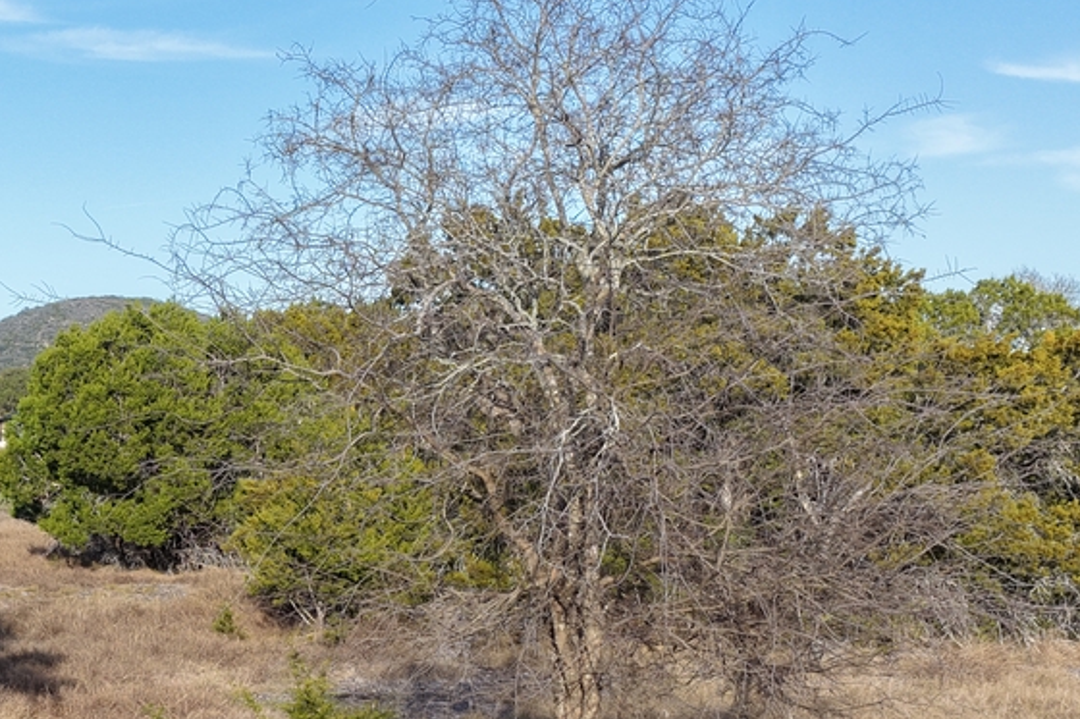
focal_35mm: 81
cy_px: 472
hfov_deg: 23.7
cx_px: -62
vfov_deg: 16.8
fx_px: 2429
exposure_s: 1/1250
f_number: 2.8
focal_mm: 14.45
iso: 250
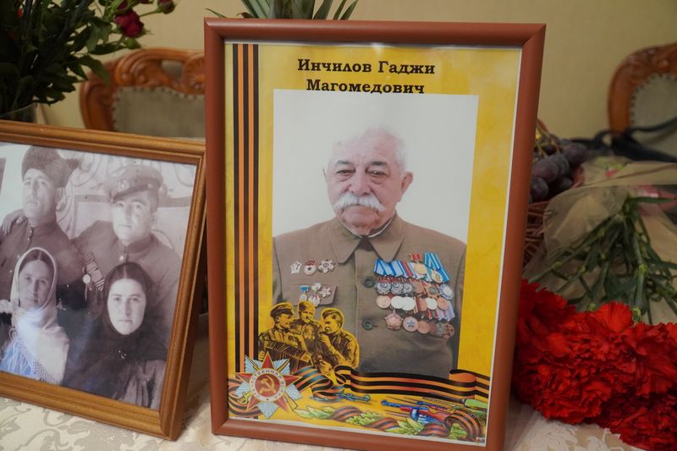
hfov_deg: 61.9
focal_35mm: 30
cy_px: 226
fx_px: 564
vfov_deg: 43.6
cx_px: 338
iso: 2500
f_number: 4
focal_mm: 20
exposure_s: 1/160
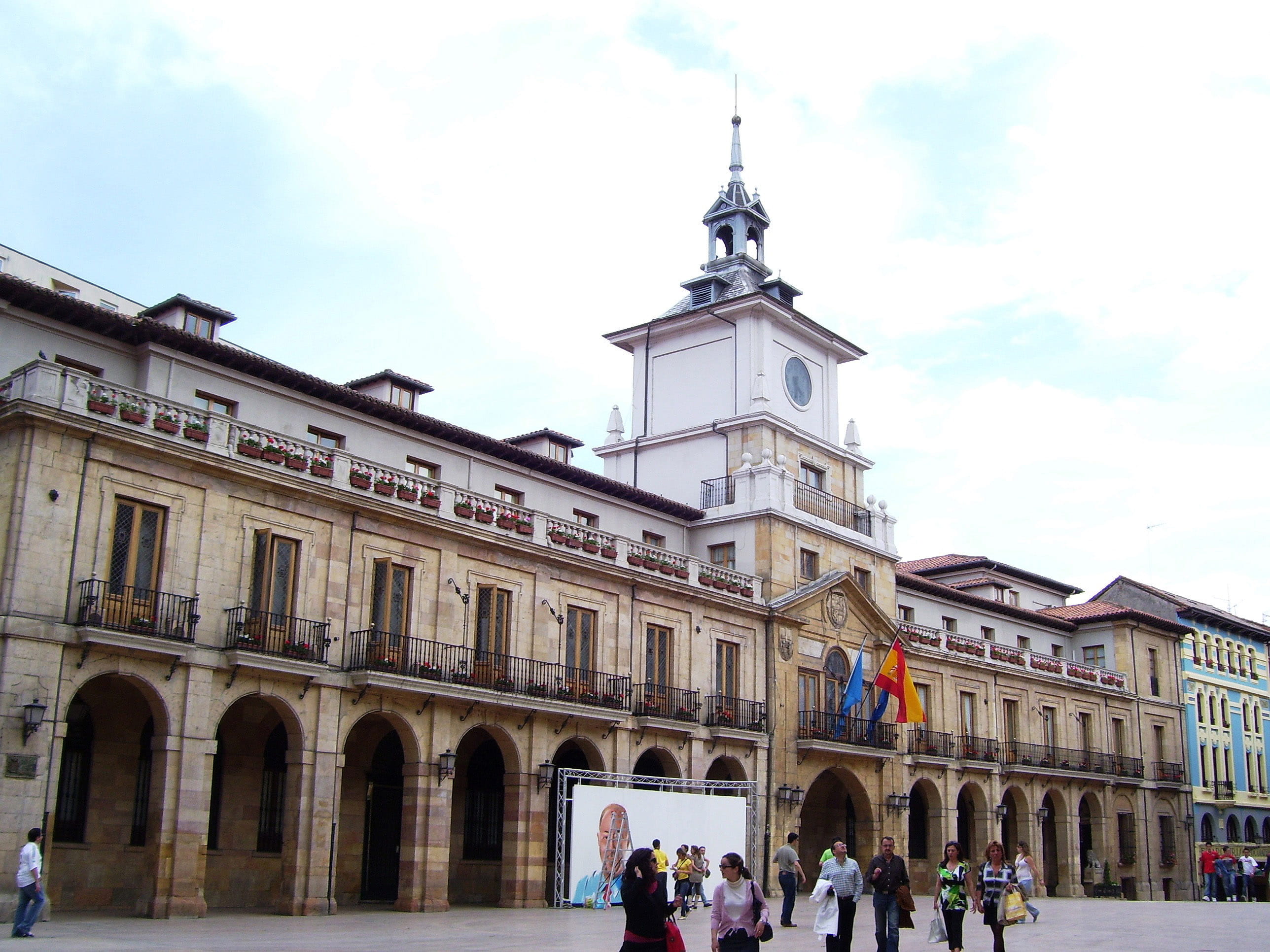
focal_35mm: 37
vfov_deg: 38.7
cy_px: 476
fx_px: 1357
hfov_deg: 50.1
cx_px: 635
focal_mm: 6
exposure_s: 1/250
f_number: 4.8
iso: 80
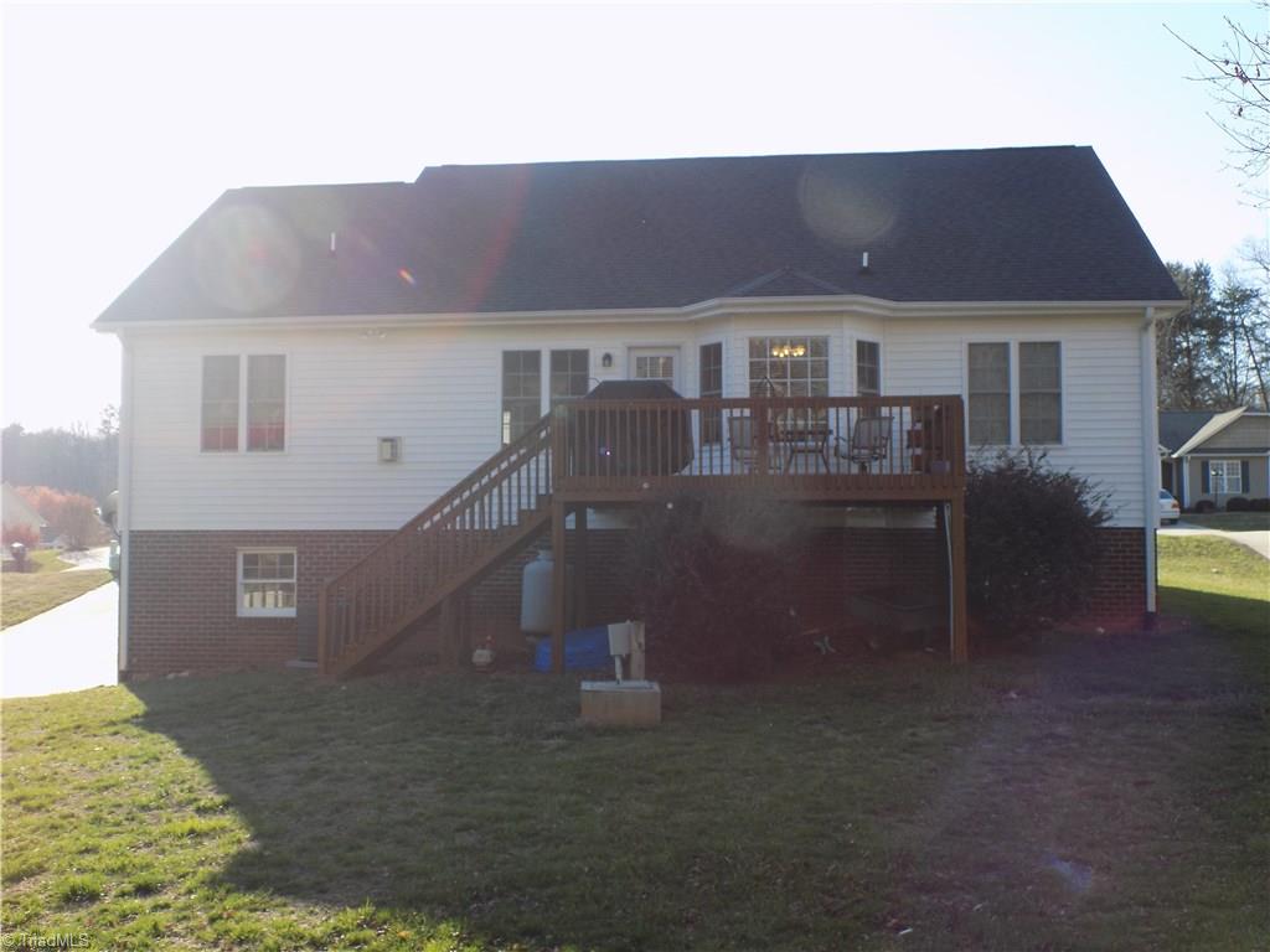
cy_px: 476
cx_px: 635
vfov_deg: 38.7
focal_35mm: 37
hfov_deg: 50.1
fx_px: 1357
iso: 80
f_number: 3.5
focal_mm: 6.6
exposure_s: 1/400
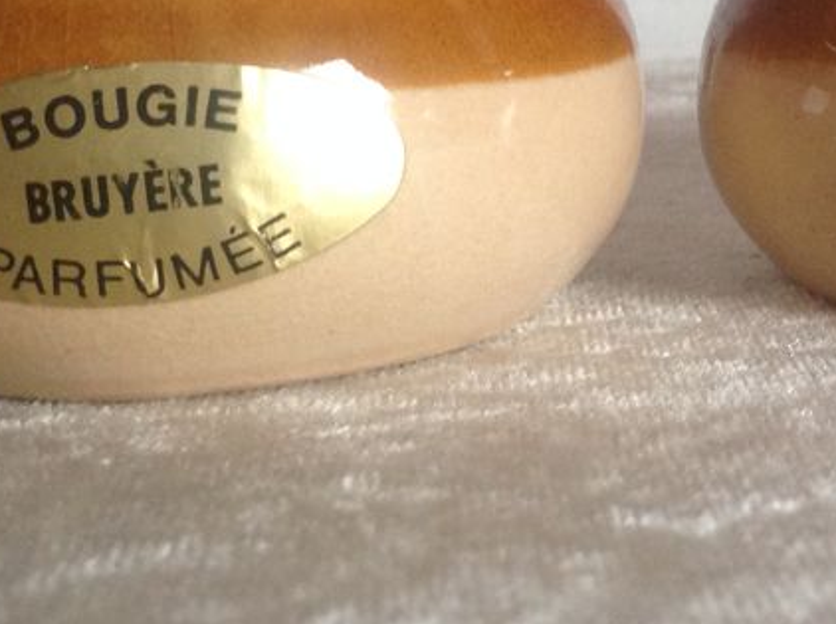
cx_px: 646
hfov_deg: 23.3
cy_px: 100
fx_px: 2001
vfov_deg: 17.5
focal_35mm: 83
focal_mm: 4.28
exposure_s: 1/15
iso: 125
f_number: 2.4
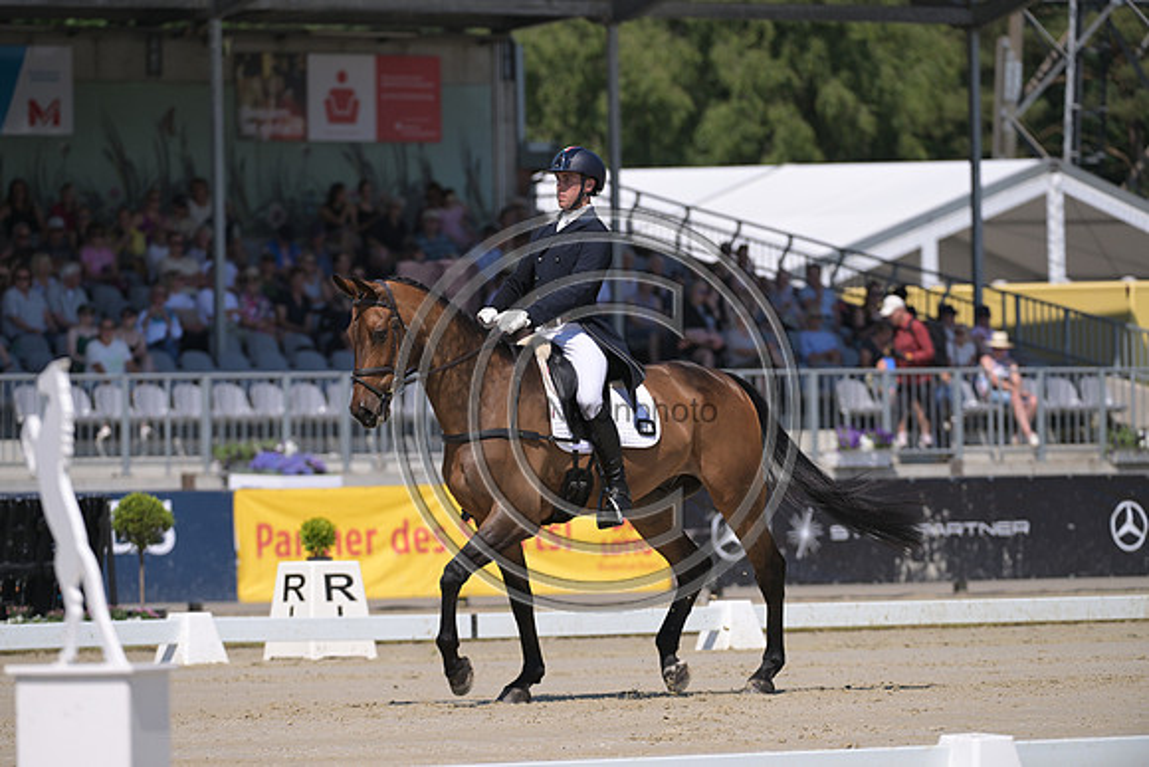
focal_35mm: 310
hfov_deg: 6.6
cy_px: 384
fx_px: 9896
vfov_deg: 4.4
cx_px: 574
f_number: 5
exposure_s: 1/1250
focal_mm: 310
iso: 200
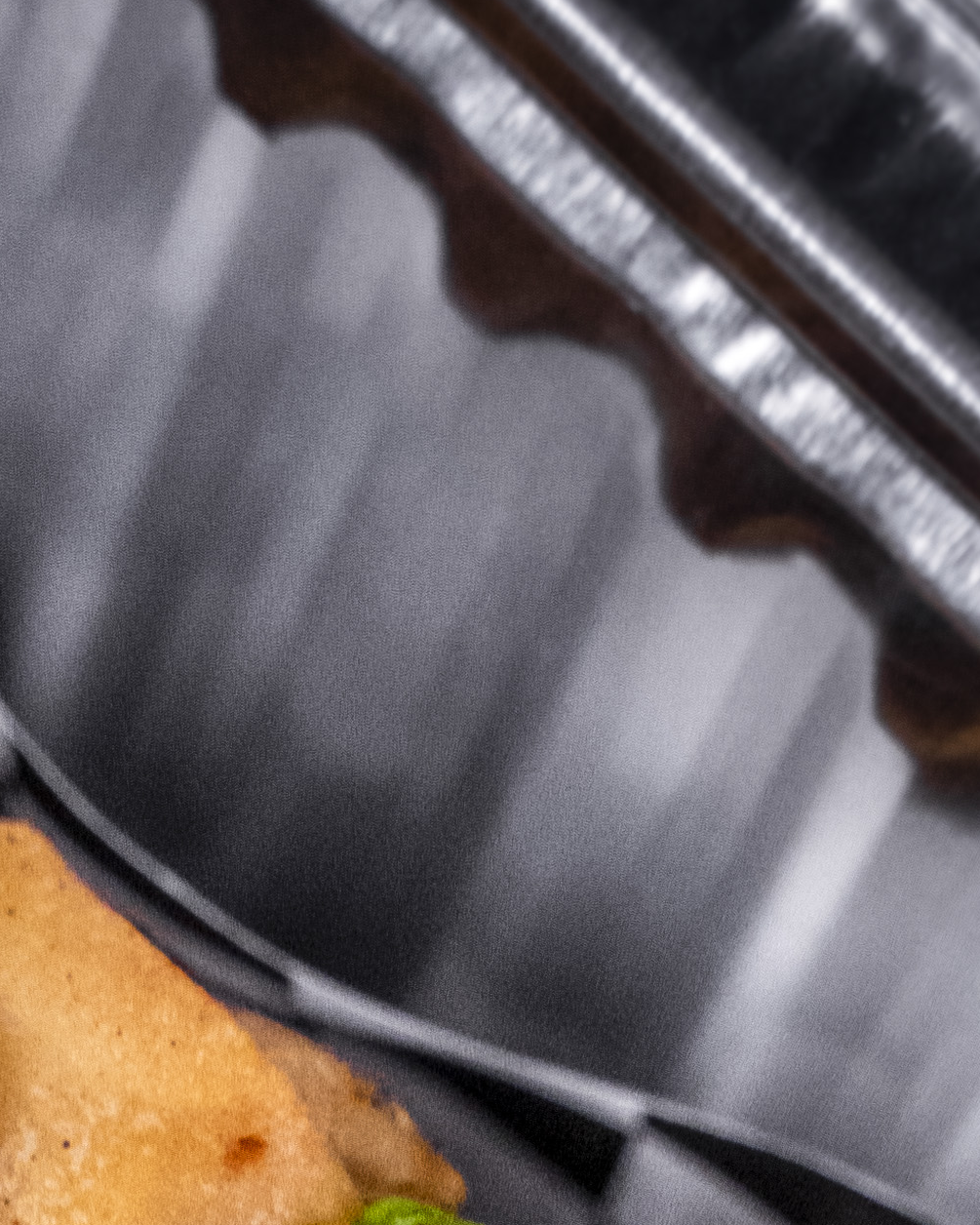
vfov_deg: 6.4
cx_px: 236
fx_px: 10404
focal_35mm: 287
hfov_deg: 5.4
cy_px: 2914
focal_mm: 64
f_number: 8
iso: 6400
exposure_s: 1/160
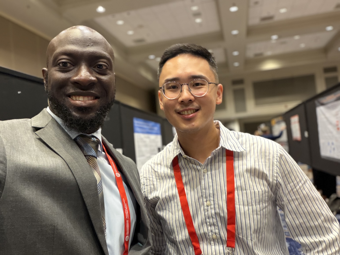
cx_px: 170
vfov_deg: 46.8
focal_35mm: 30
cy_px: 128
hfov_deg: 60.0
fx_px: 295
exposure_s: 1/30
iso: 320
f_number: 1.9
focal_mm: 2.71
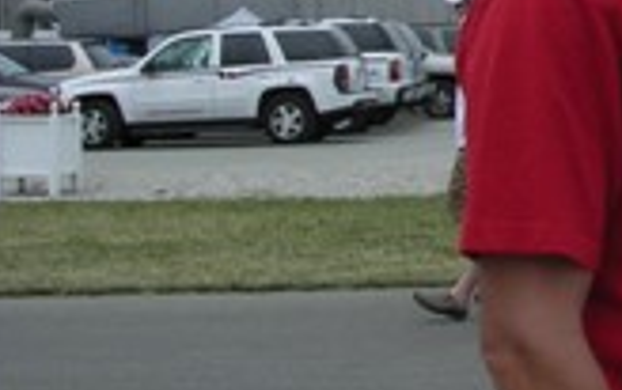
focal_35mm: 110
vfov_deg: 11.5
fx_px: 1867
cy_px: -155
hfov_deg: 17.8
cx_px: 778
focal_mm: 5.8
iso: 100
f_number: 5.6
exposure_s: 1/432
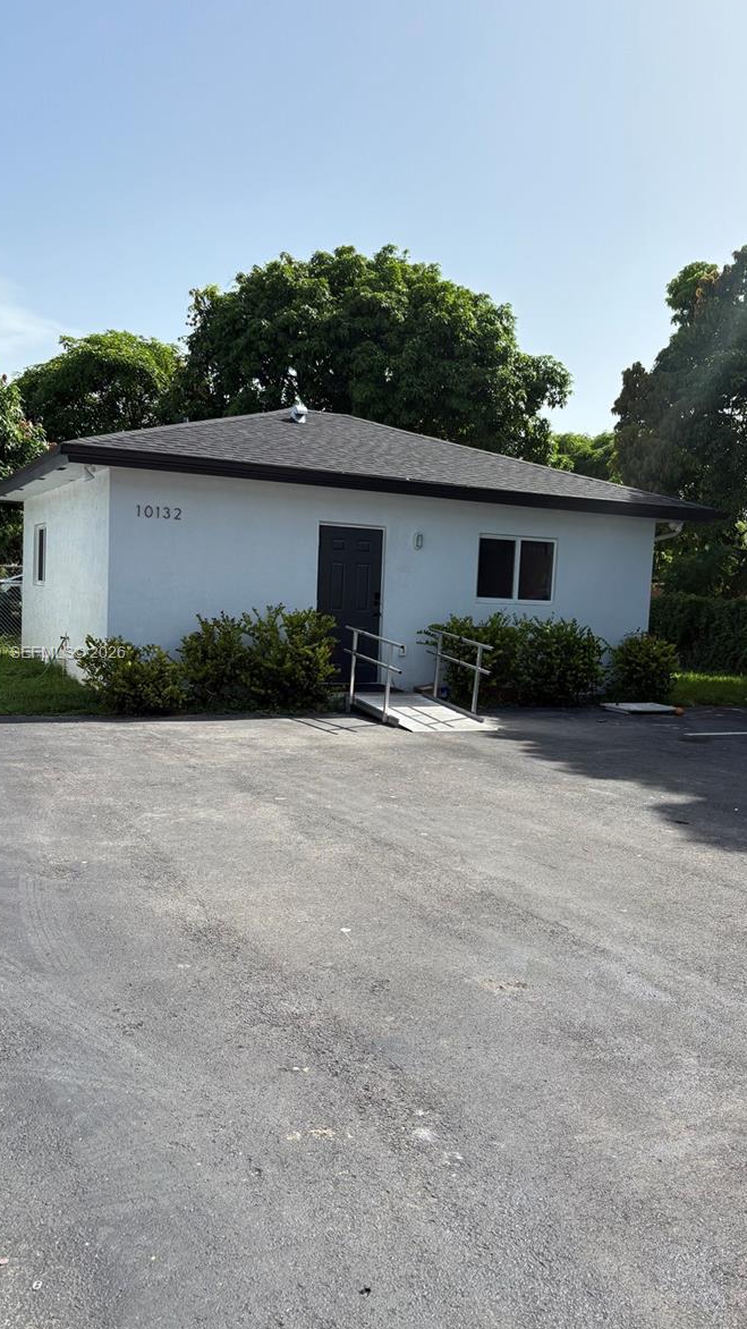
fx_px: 1021
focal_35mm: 29
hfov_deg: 40.1
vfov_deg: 66.1
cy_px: 654
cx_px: 426
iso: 50
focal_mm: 5.96
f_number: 1.6
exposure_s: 1/3125
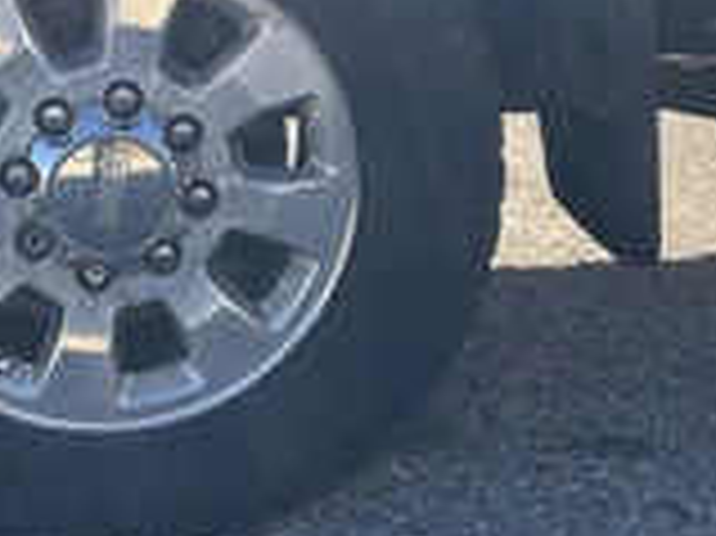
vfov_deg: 19.4
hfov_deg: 26.3
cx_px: 176
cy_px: -27
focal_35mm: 73
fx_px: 1509
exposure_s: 1/562
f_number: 1.8
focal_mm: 3
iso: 25
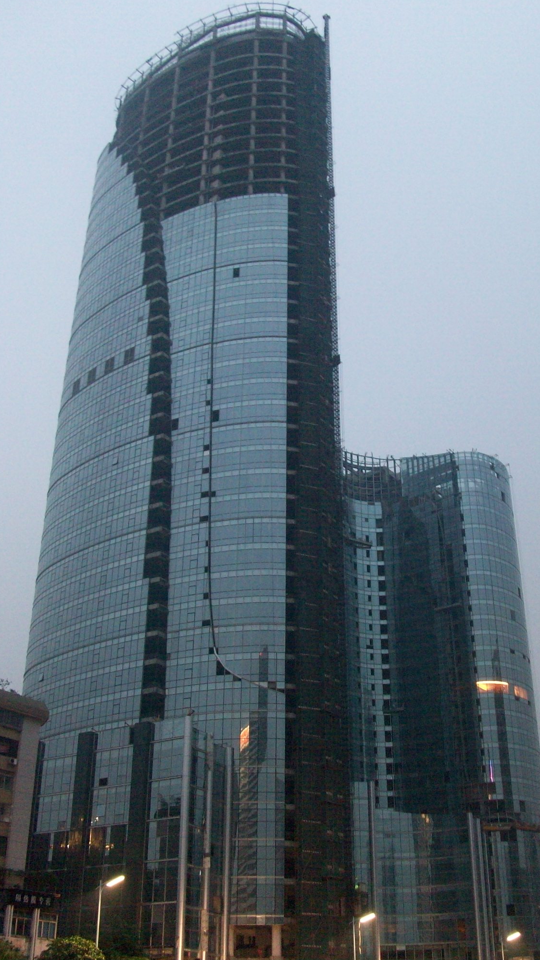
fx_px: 967
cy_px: 478
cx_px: 280
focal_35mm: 38
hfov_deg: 31.2
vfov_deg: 52.8
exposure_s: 1/8
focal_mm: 5.7
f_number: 2.8
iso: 218
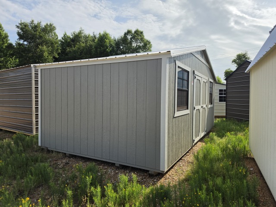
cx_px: 138
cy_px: 104
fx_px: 183
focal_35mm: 23
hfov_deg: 73.9
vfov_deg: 58.9
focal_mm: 6.5
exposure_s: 1/7939
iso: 50
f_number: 1.4
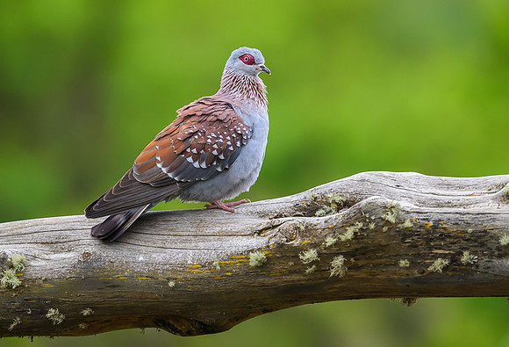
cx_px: 254
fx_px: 13041
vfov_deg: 1.5
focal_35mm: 916
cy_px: 98
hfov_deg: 2.2
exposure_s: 1/800
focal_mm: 560
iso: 800
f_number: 4
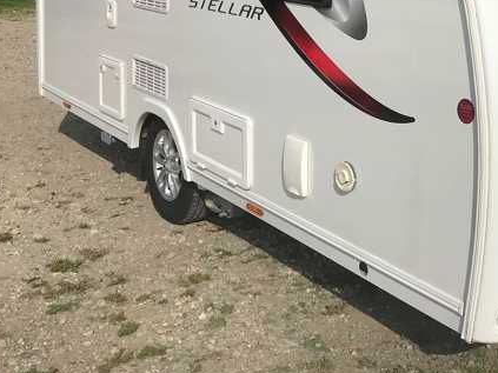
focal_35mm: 53
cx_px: 438
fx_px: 762
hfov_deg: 34.4
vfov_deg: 26.4
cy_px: 25
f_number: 1.8
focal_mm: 3.99
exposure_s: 1/5988
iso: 20
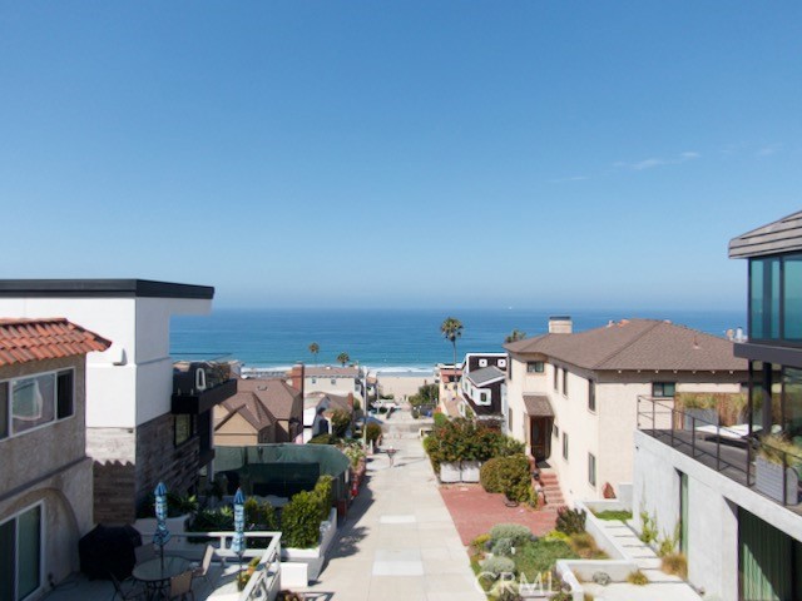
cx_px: 401
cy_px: 300
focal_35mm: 24
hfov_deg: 71.6
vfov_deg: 56.8
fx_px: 556
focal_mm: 4.39
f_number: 2.8
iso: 110
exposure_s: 1/1614
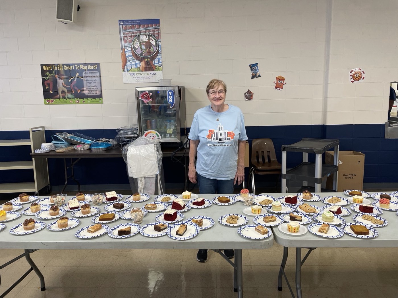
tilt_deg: -7.3
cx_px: 199
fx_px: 299
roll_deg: +1.5
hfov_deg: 67.3
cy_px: 149
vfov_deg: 53.1
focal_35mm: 26
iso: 80
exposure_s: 1/60
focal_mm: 4.2
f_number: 1.6
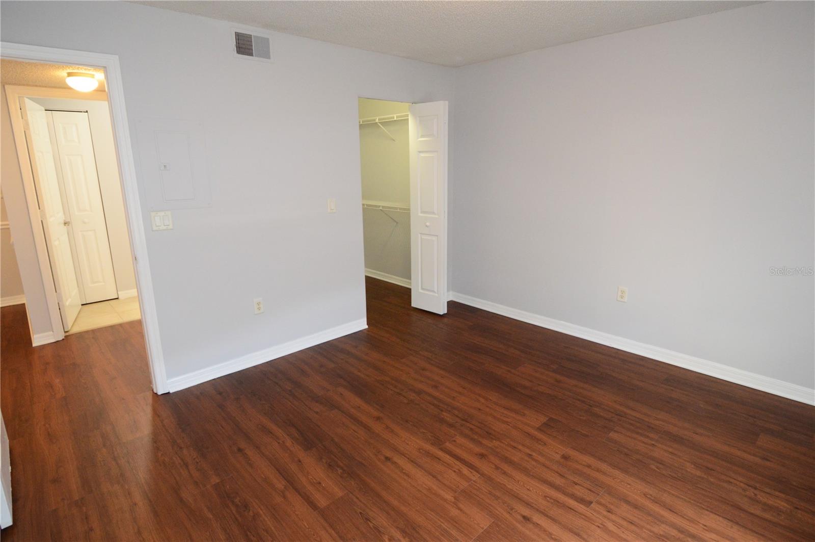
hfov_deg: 90.1
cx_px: 408
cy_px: 271
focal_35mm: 18
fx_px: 407
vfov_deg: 67.3
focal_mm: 12
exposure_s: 1/60
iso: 1600
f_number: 4.5
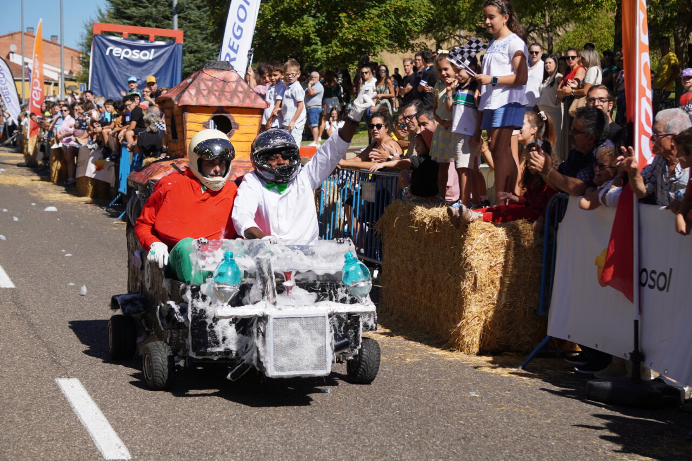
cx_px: 346
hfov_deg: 24.6
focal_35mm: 82
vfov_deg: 16.5
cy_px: 230
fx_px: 1586
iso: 100
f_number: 5
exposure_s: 1/1000
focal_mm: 55
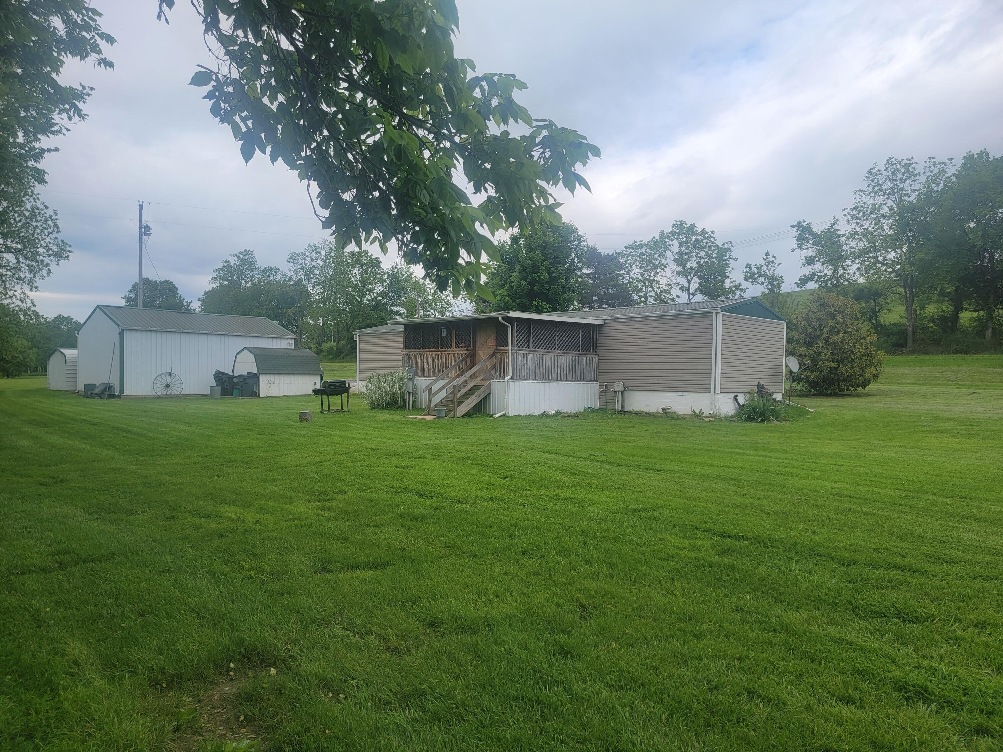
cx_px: 502
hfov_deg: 71.6
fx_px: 695
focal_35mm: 24
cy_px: 376
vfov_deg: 56.8
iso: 16
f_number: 1.8
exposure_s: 1/453
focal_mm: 6.7
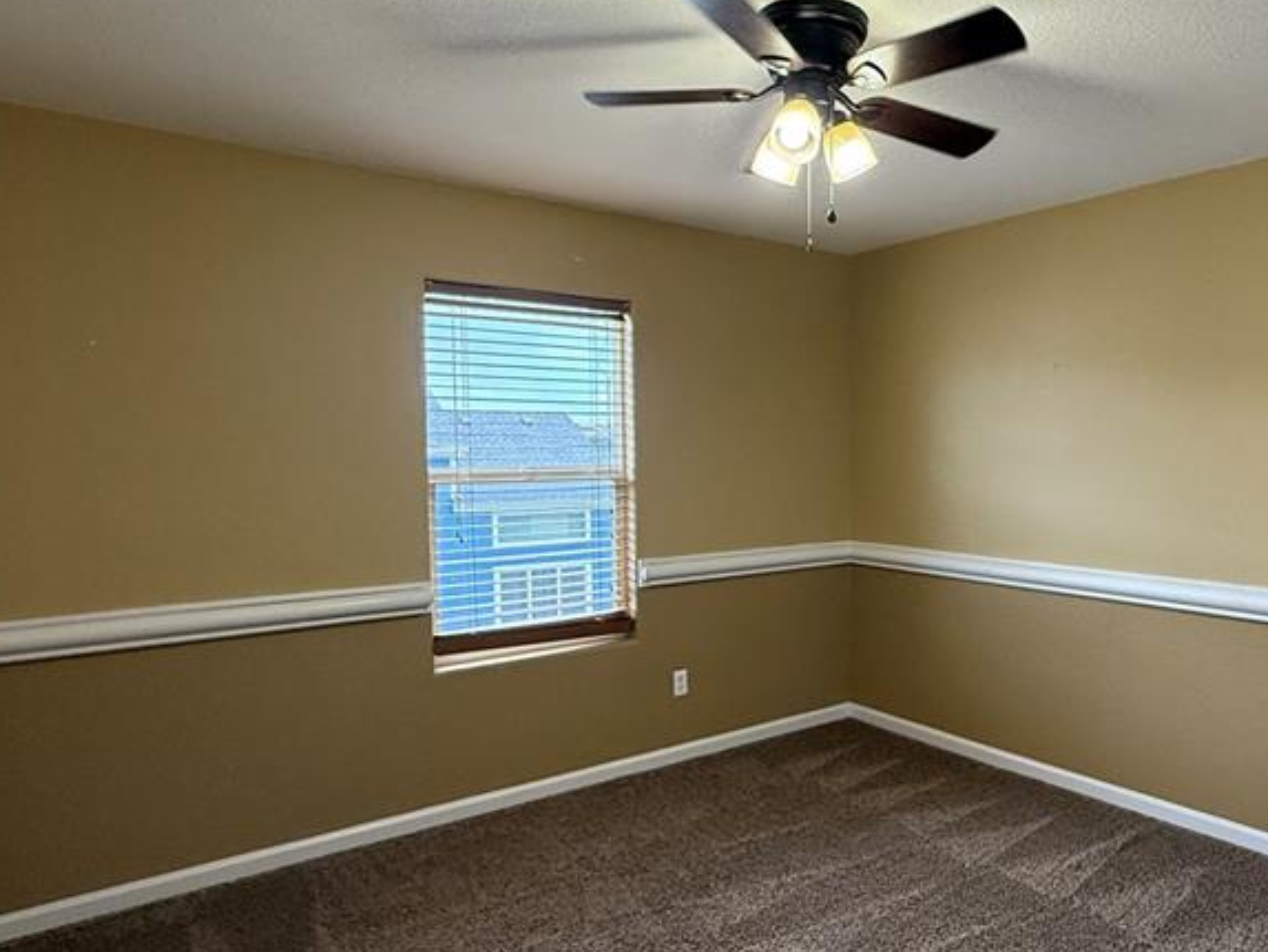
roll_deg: +0.1
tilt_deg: -2.9
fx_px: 916
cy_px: 499
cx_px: 788
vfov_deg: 54.9
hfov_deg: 68.4
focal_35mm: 25
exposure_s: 1/120
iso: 250
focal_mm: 2.22
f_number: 2.2
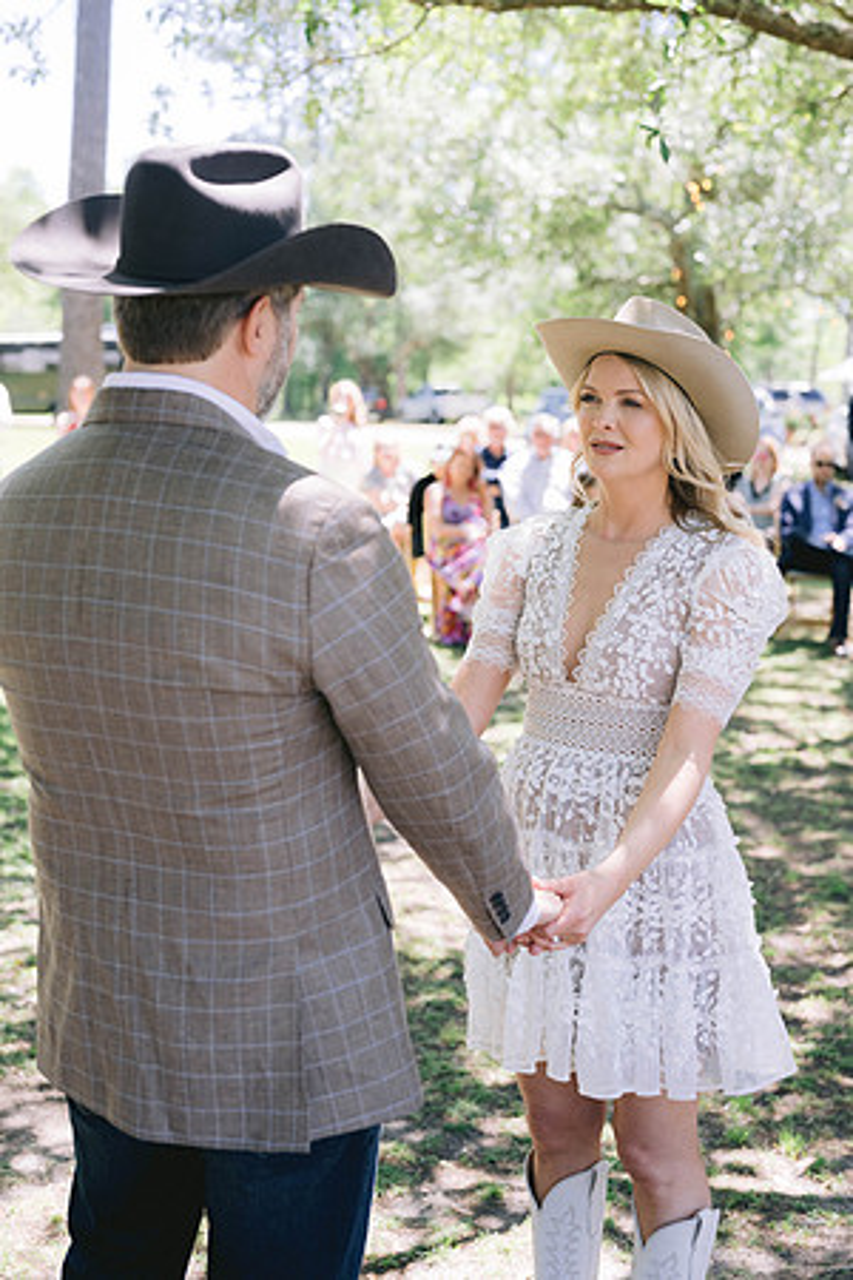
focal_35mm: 50
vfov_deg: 39.6
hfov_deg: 27.0
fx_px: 1777
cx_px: 426
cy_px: 640
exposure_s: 1/640
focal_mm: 50
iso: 400
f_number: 3.5
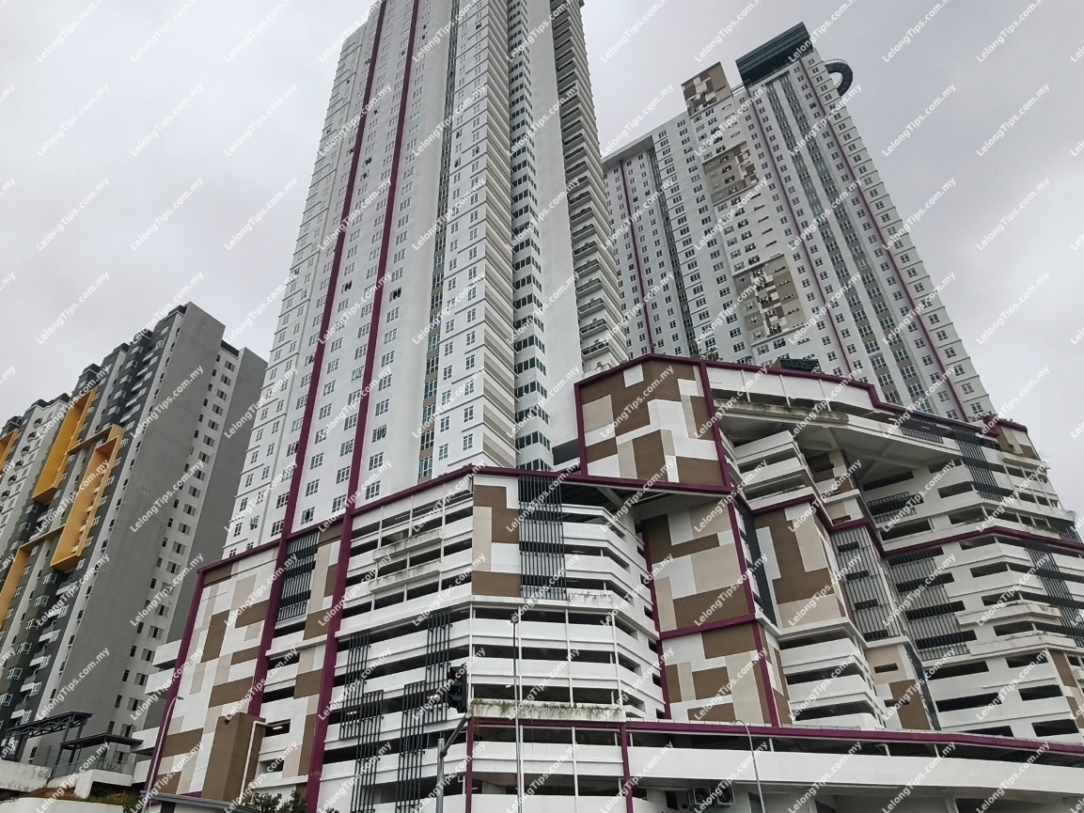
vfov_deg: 65.9
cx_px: 466
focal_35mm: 20
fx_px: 626
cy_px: 426
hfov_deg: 81.3
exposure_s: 1/1271
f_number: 2.2
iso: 50
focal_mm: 1.67
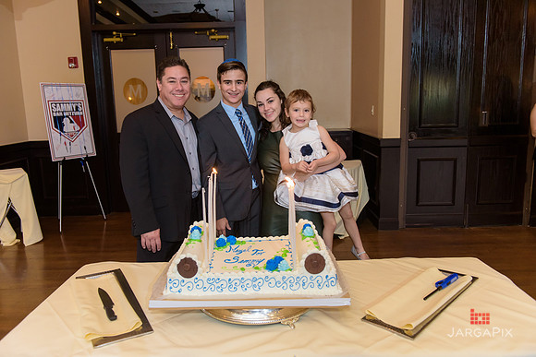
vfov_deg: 45.0
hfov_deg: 63.6
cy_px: 178
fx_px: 432
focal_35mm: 29
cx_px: 268
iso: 1600
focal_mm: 29
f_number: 3.2
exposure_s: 1/125
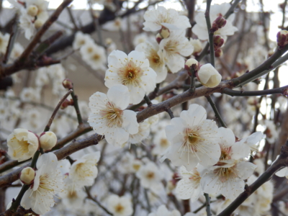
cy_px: 108
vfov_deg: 16.8
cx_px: 144
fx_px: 732
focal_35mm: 88
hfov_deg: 22.3
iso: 80
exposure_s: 1/160
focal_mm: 15.8
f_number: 4.8
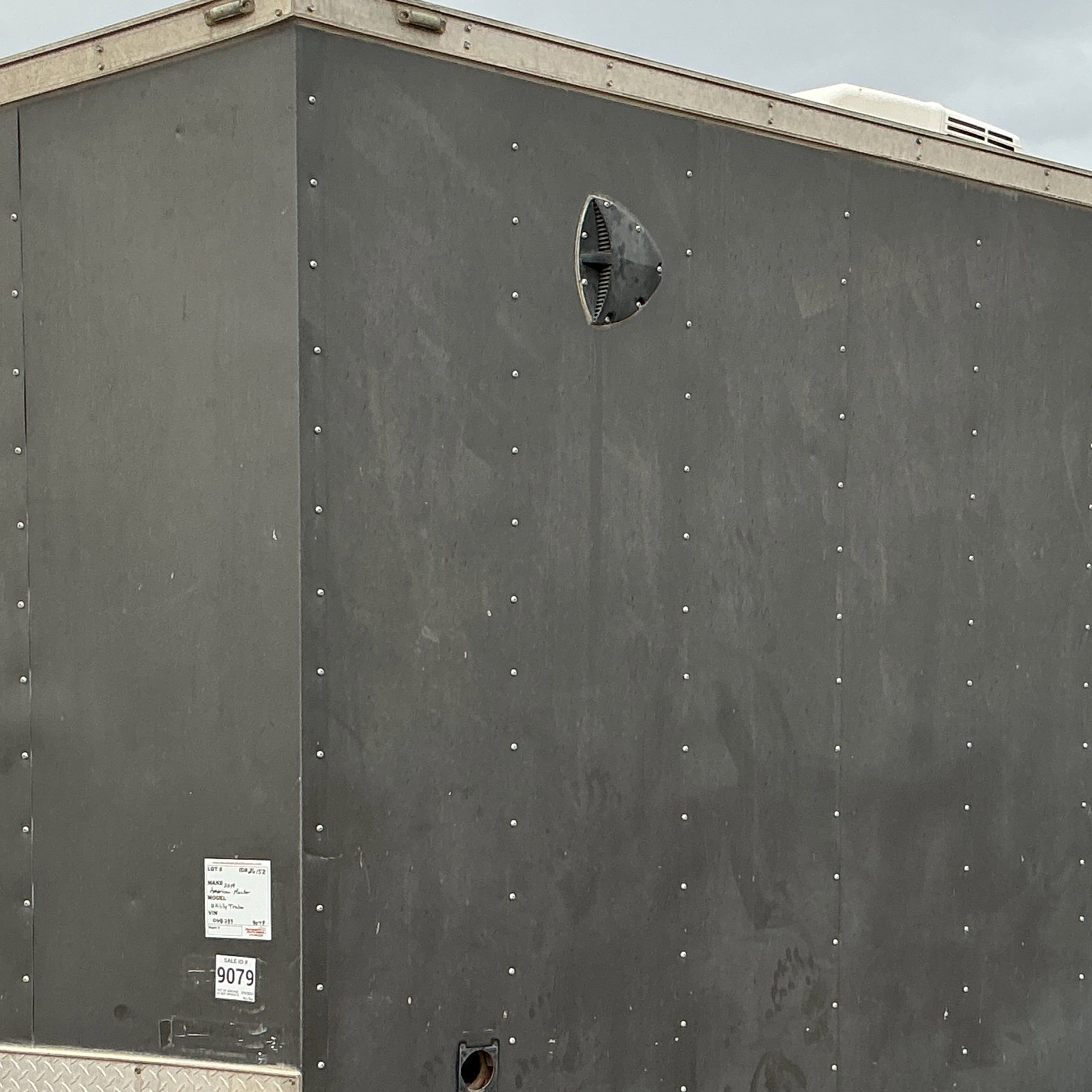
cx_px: 585
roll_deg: +0.8
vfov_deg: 25.7
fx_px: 2356
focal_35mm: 66
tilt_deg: -3.7
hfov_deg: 26.1
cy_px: 838
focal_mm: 3
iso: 32
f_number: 1.8
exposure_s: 1/120
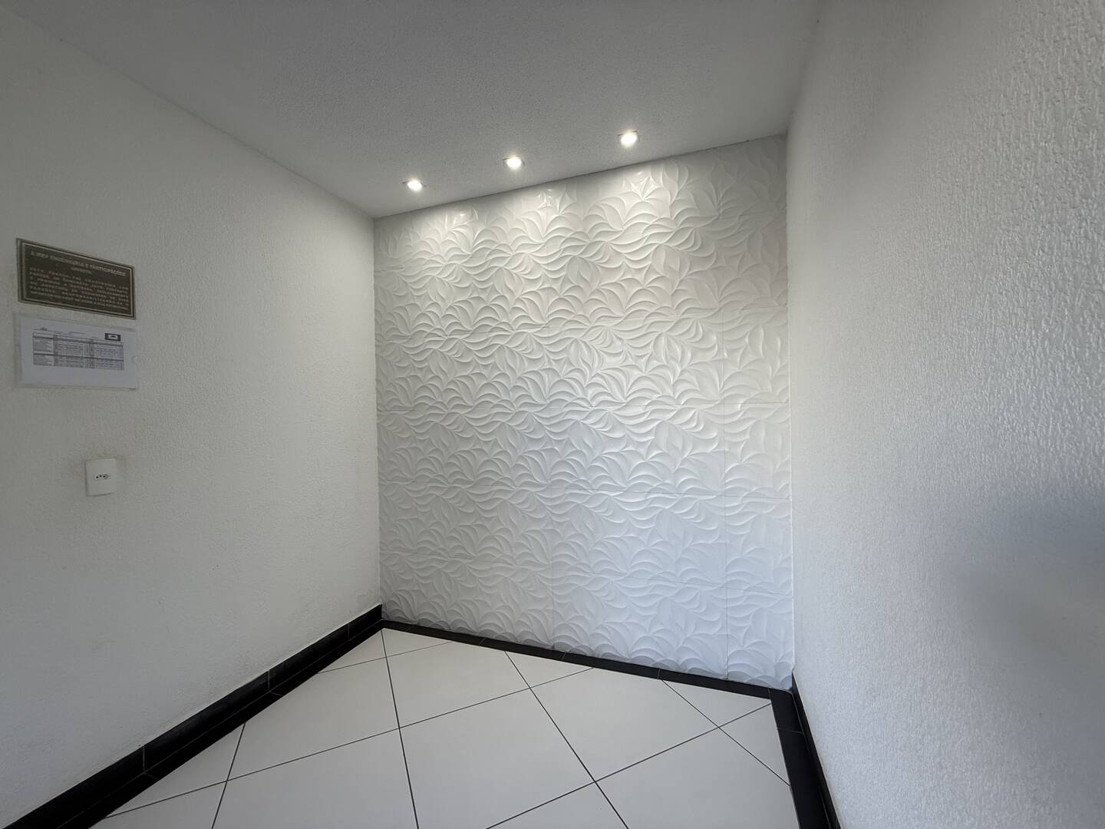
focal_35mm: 14
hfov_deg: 102.1
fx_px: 447
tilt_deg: +0.4
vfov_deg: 85.7
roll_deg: +0.5
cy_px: 414
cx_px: 552
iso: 100
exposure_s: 1/120
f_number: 2.2
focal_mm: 2.22
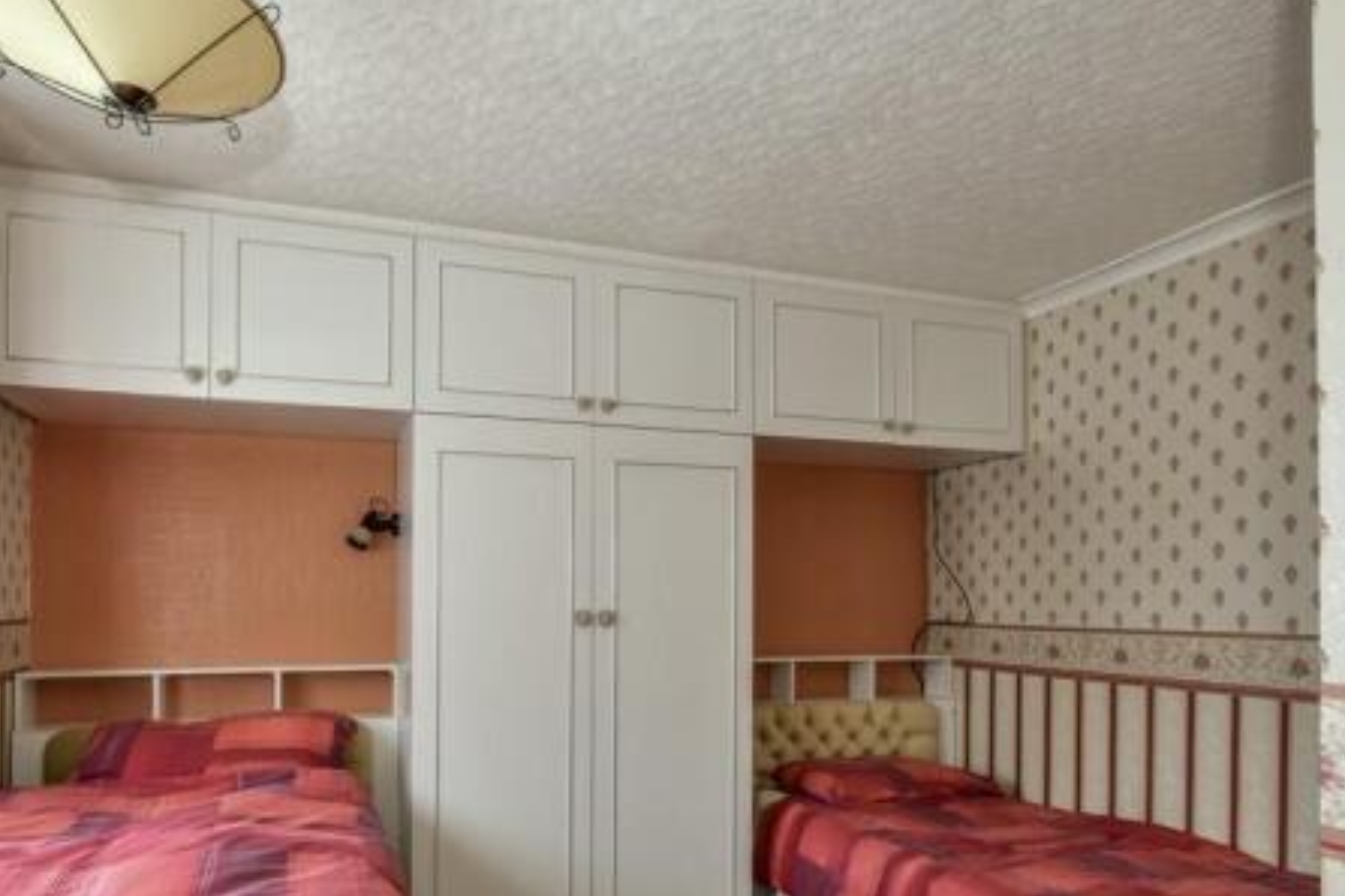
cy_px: 594
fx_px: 822
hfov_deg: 78.3
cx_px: 597
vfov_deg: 56.1
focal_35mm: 22
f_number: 8
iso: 640
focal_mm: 10
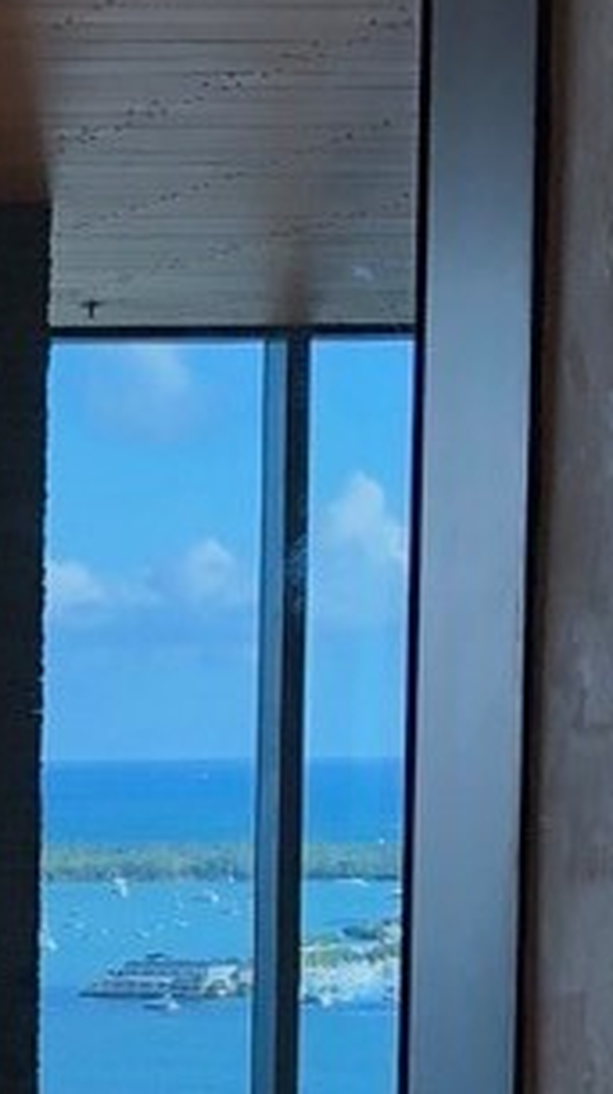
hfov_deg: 6.8
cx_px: -1054
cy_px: 1245
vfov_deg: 12.7
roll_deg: +1.2
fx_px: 4809
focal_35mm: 166
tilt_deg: -6.4
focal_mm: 3.99
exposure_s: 1/160
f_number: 1.8
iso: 20
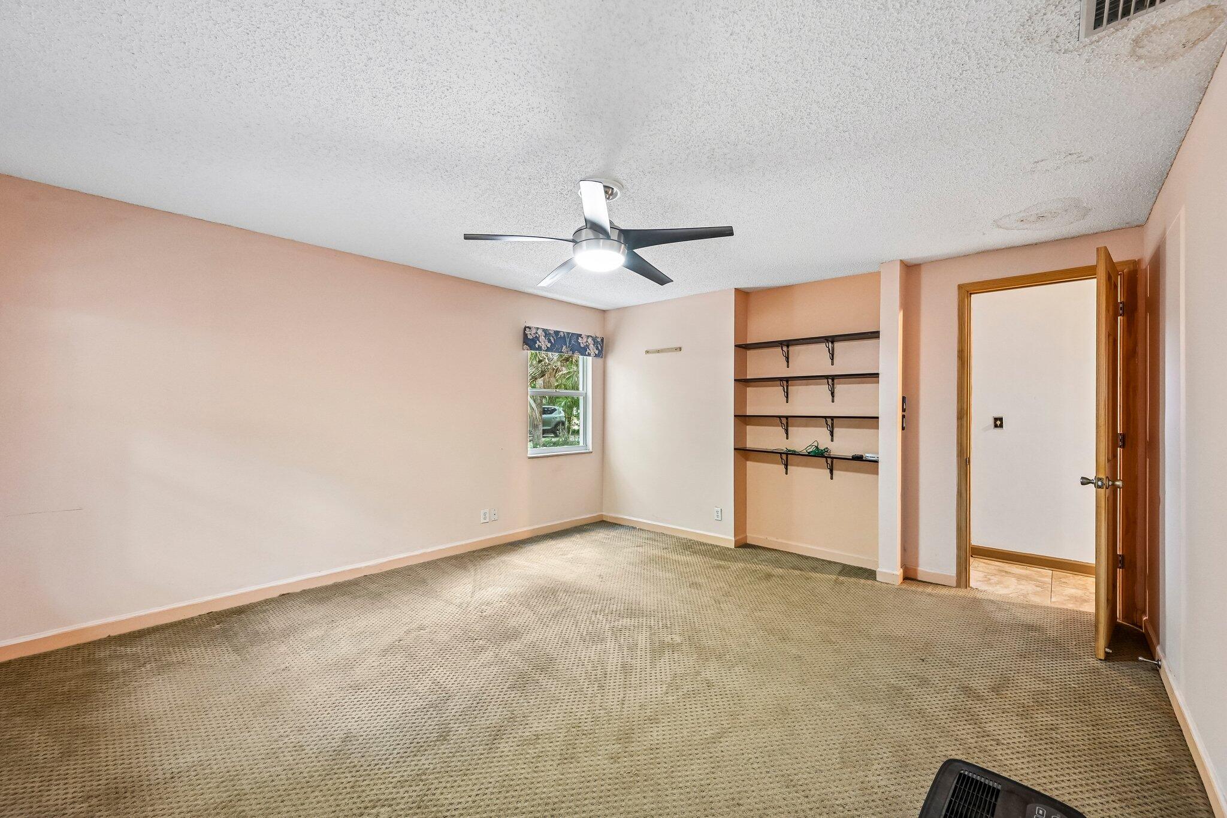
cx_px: 614
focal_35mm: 14
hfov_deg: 104.3
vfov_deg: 81.2
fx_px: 477
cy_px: 409
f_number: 8
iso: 2500
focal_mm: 14
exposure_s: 1/15
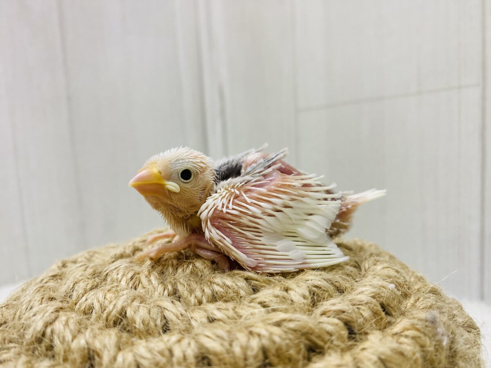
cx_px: 246
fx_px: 355
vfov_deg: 54.9
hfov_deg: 69.4
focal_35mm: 25
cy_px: 184
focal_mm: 4.25
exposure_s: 1/100
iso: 100
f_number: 1.8
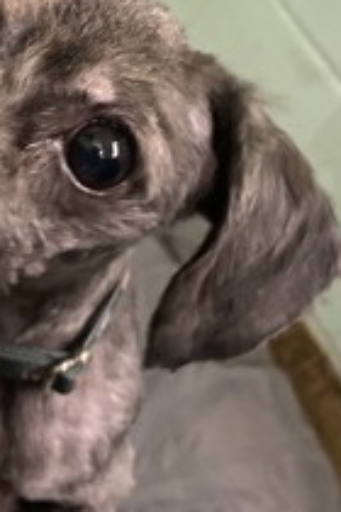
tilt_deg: -40.2
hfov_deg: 24.8
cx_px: 96
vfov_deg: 34.7
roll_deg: -30.9
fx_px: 767
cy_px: 49
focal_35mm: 54
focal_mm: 4.2
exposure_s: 1/39
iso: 400
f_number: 1.6
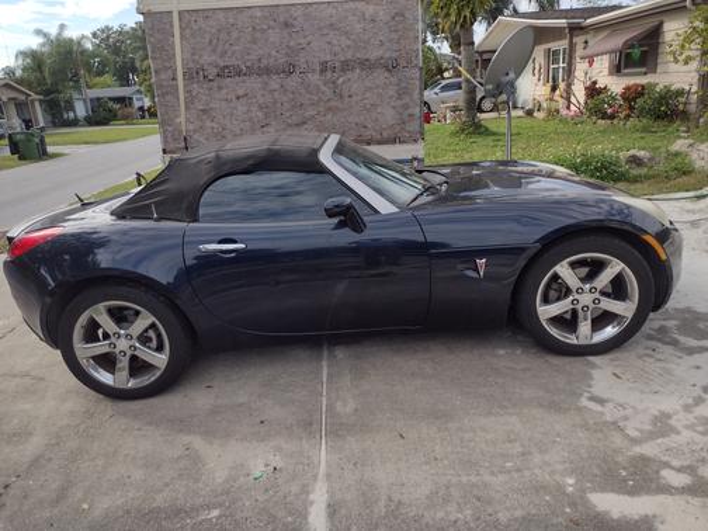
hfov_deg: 65.3
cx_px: 354
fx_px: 552
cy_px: 266
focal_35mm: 27
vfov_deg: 51.4
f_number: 1.7
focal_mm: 4.71
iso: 100
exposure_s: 1/1156
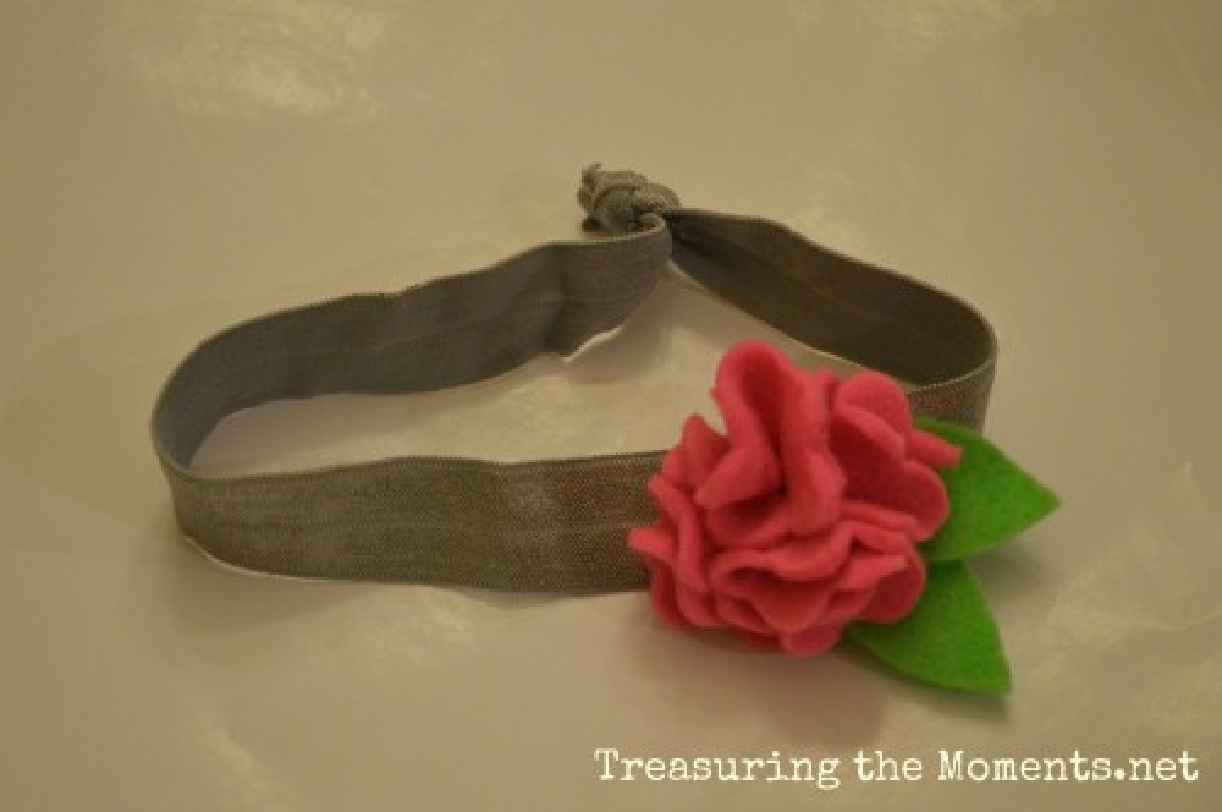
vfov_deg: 16.5
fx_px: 2797
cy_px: 406
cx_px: 611
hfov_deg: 24.6
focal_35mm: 82
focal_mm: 55
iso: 2500
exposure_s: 1/60
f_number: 5.6
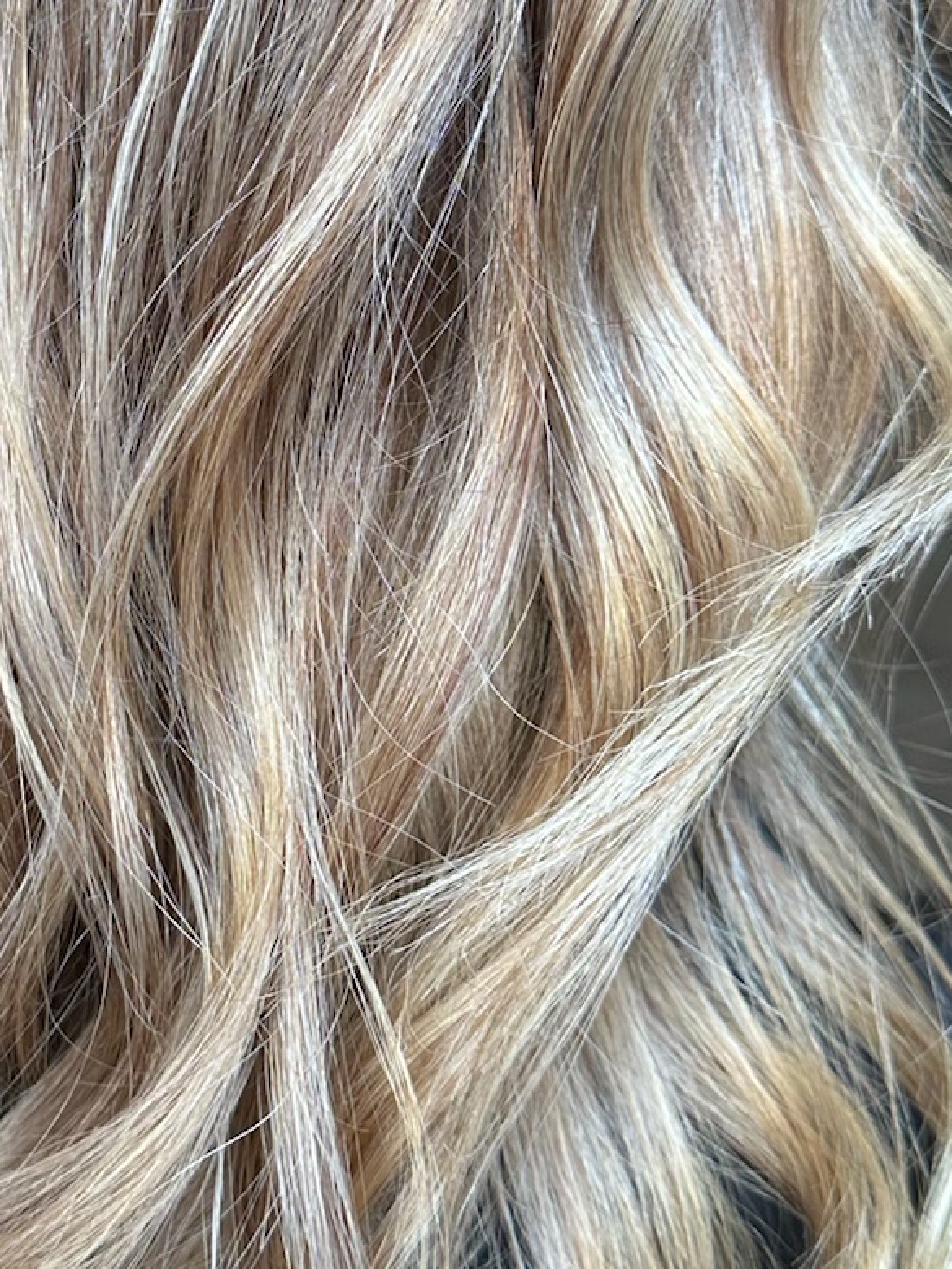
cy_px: 457
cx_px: 205
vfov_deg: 30.6
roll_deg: -0.7
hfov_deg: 23.0
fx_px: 2310
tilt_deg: -27.9
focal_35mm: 63
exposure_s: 1/100
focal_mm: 6.86
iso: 125
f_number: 1.78
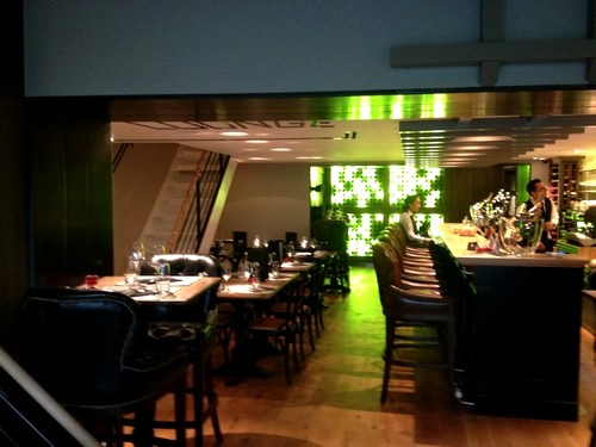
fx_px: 603
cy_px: 224
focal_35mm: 35
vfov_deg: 40.7
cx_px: 298
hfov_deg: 52.6
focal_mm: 4.28
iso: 320
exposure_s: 1/20
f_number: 2.4
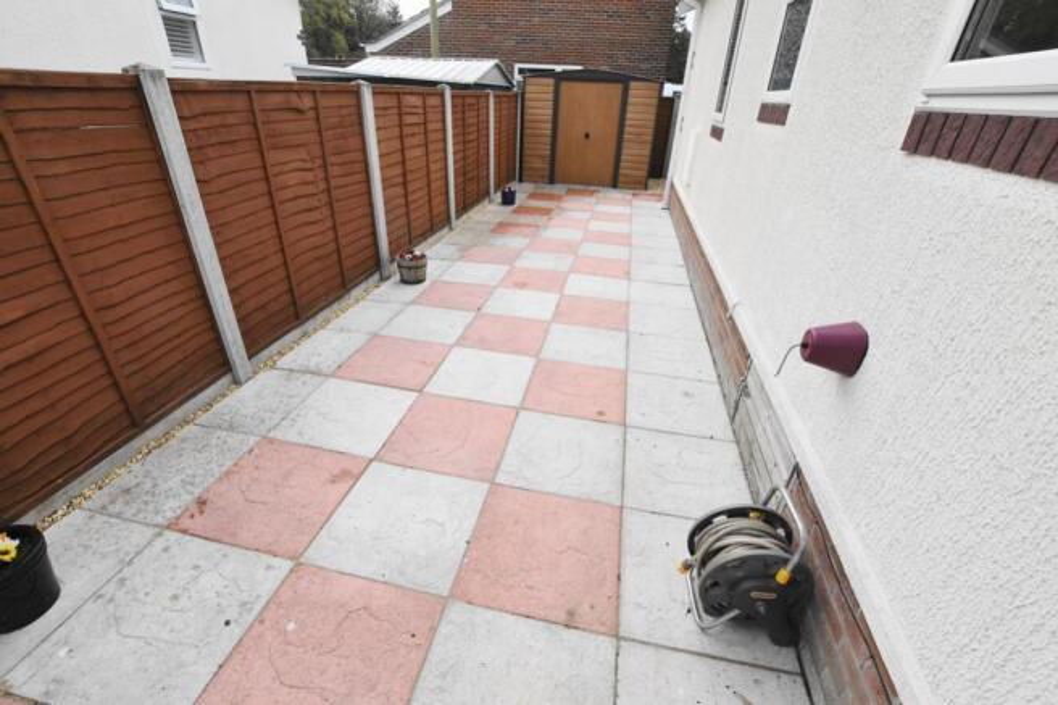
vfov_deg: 77.3
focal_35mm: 15
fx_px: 441
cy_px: 352
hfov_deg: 100.4
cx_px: 529
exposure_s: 1/250
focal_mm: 10
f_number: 8
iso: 125
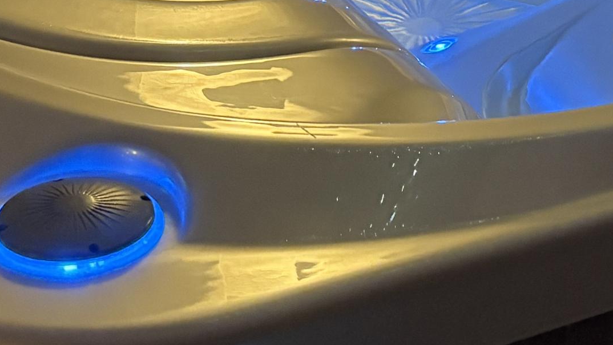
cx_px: 591
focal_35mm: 108
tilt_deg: -15.1
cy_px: -276
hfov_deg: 19.3
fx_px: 1755
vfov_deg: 10.5
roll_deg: -2.7
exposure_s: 1/33
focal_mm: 5.96
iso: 640
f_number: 1.6
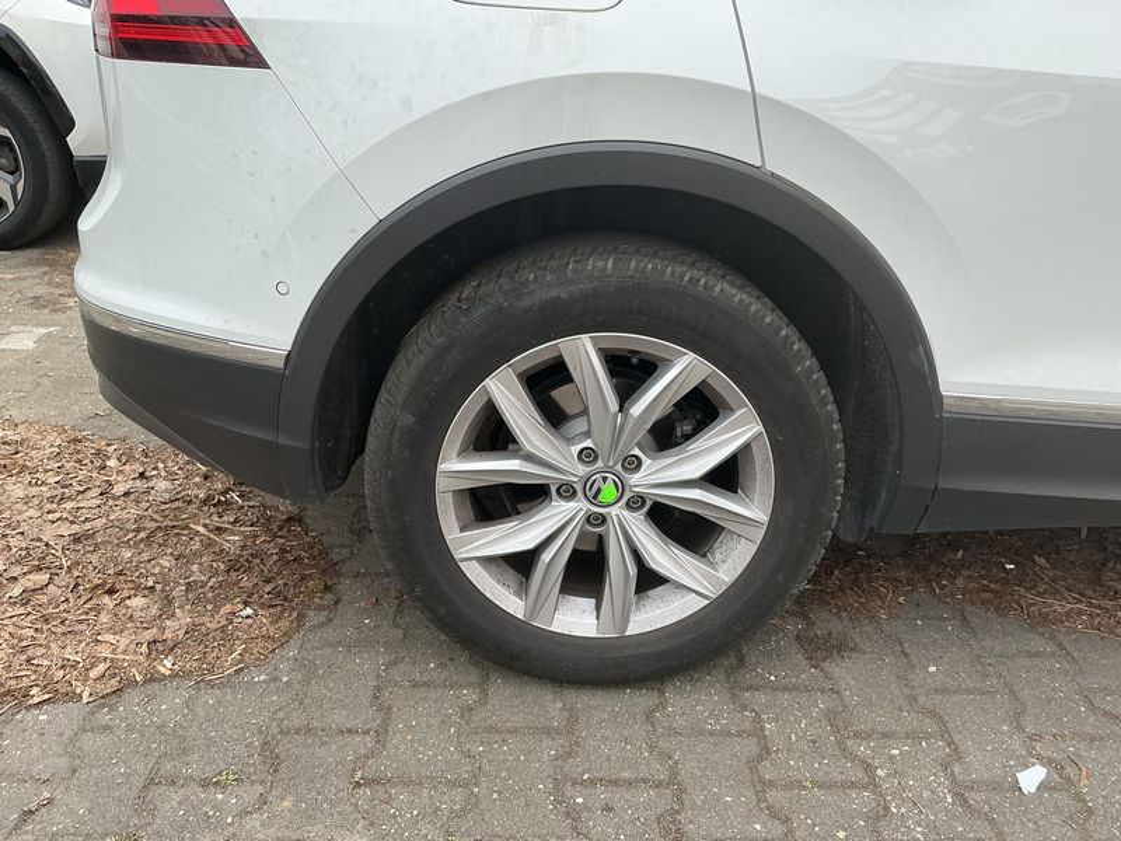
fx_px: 907
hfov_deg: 63.4
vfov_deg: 49.7
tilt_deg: -24.7
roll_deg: -2.2
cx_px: 560
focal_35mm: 28
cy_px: 420
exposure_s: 1/469
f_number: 1.8
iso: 25
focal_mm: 3
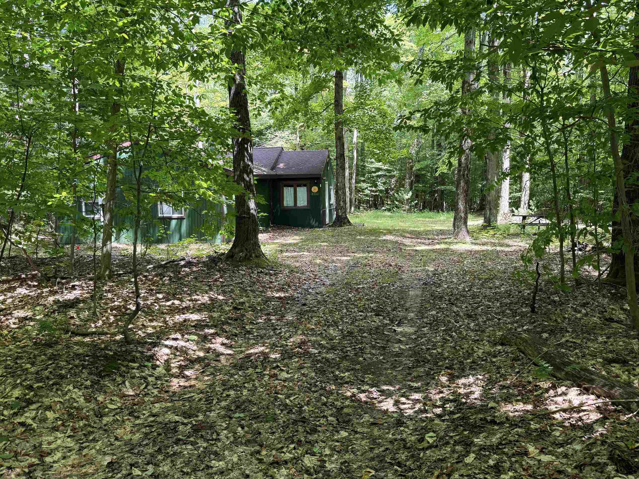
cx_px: 330
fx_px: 535
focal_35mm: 29
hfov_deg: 61.6
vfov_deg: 48.0
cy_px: 196
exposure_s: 1/128
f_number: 1.78
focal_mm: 6.76
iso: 80
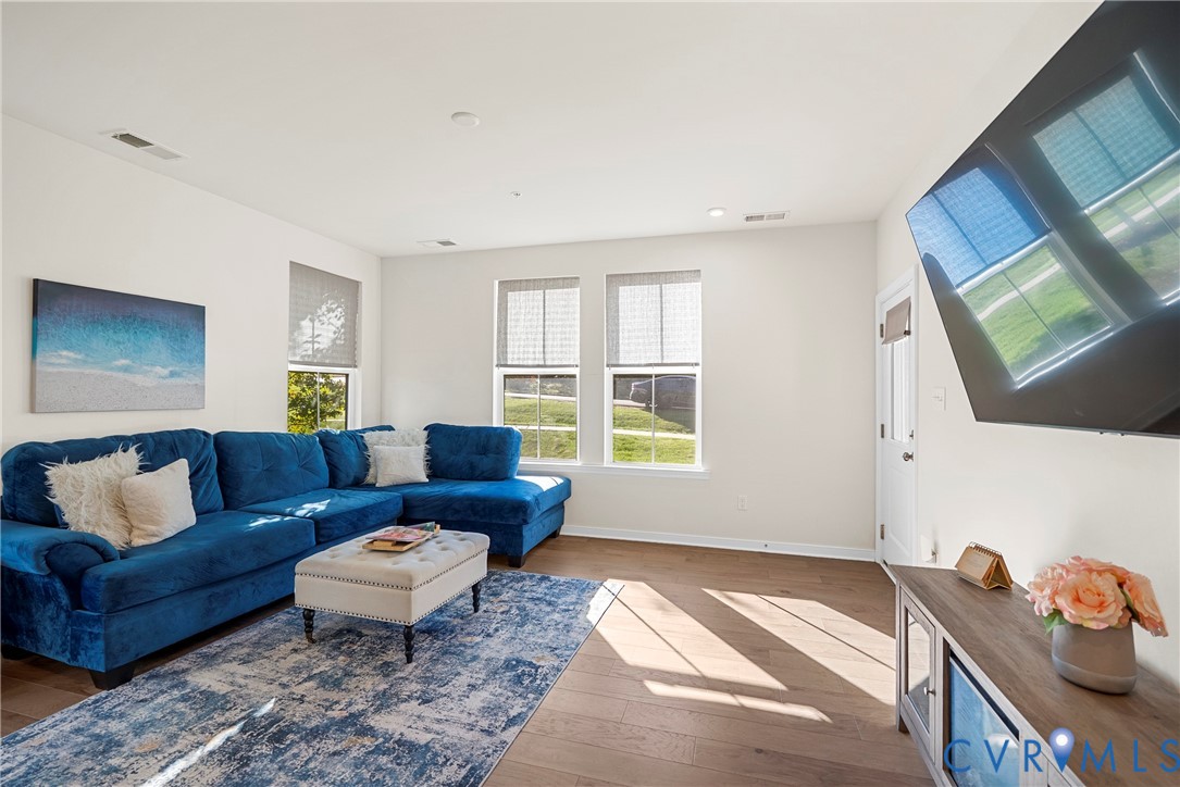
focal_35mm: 16
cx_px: 590
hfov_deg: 96.7
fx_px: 525
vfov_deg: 73.8
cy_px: 394
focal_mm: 16
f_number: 4
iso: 1000
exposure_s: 1/25
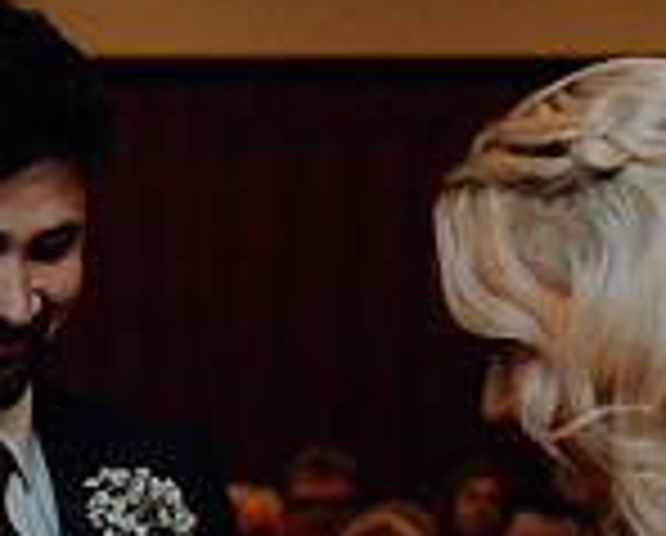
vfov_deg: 8.2
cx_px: 40
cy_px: 664
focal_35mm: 187
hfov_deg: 10.2
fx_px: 3693
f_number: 3.5
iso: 2500
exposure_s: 1/160
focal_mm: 51
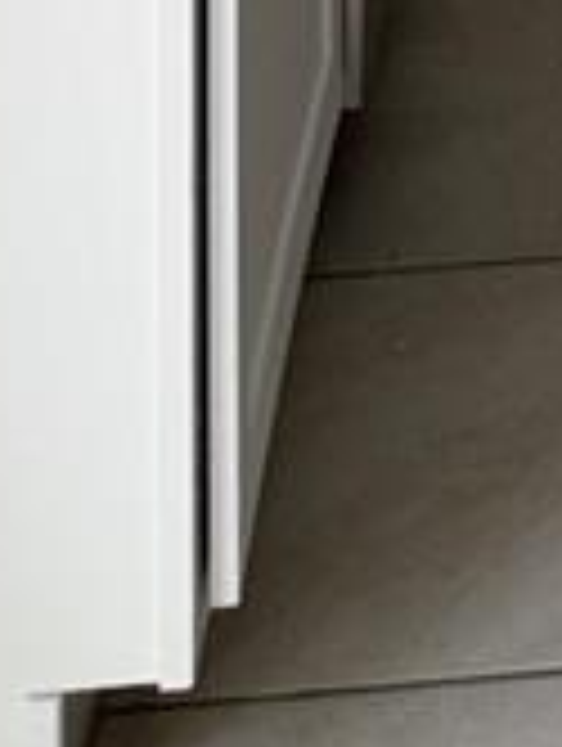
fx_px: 3735
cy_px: -1876
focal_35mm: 173
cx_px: 1241
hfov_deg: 8.1
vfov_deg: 8.4
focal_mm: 6.76
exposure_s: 1/121
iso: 64
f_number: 1.78
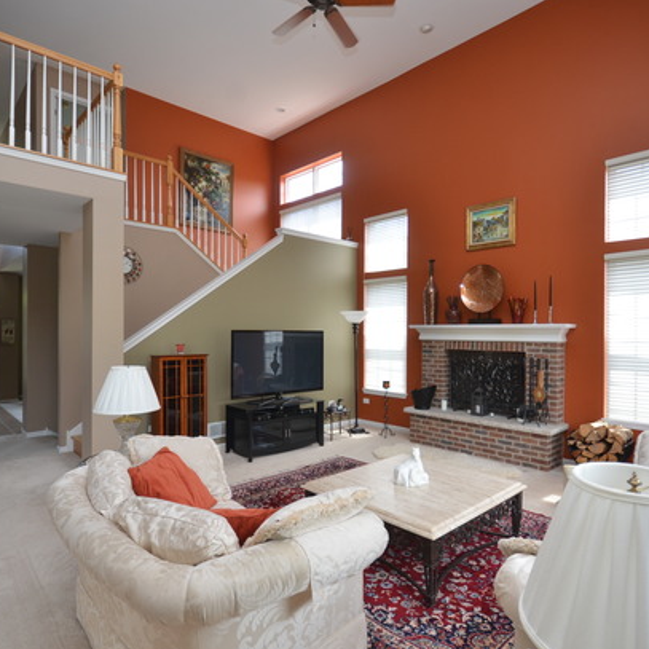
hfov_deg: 74.6
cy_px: 335
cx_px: 359
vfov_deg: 74.8
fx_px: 424
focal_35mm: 20
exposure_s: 1/100
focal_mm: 10
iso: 400
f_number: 5
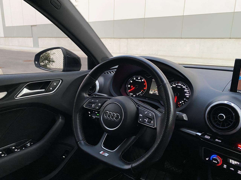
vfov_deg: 53.1
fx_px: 181
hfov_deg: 67.3
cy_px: 90
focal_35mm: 26
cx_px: 120
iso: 640
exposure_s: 1/40
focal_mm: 4.25
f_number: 1.8
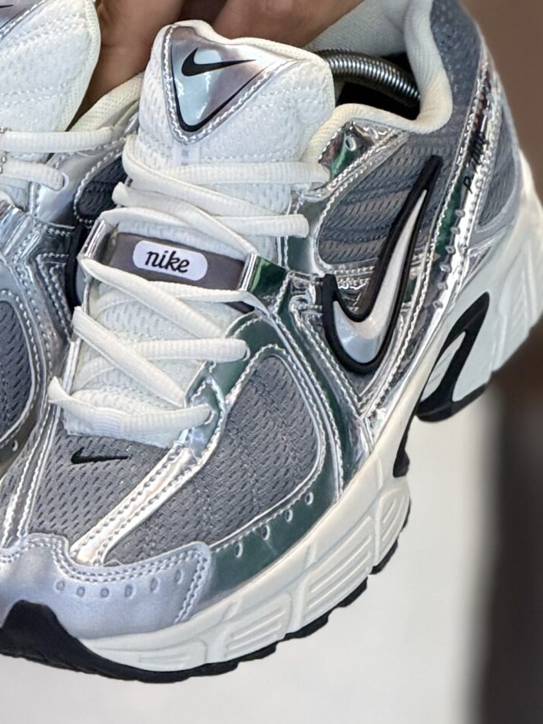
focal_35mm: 326
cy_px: 139
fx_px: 6815
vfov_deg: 6.1
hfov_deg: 4.6
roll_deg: +0.5
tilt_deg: -12.3
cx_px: 107
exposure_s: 1/100
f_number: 2.8
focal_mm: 15.66
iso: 125
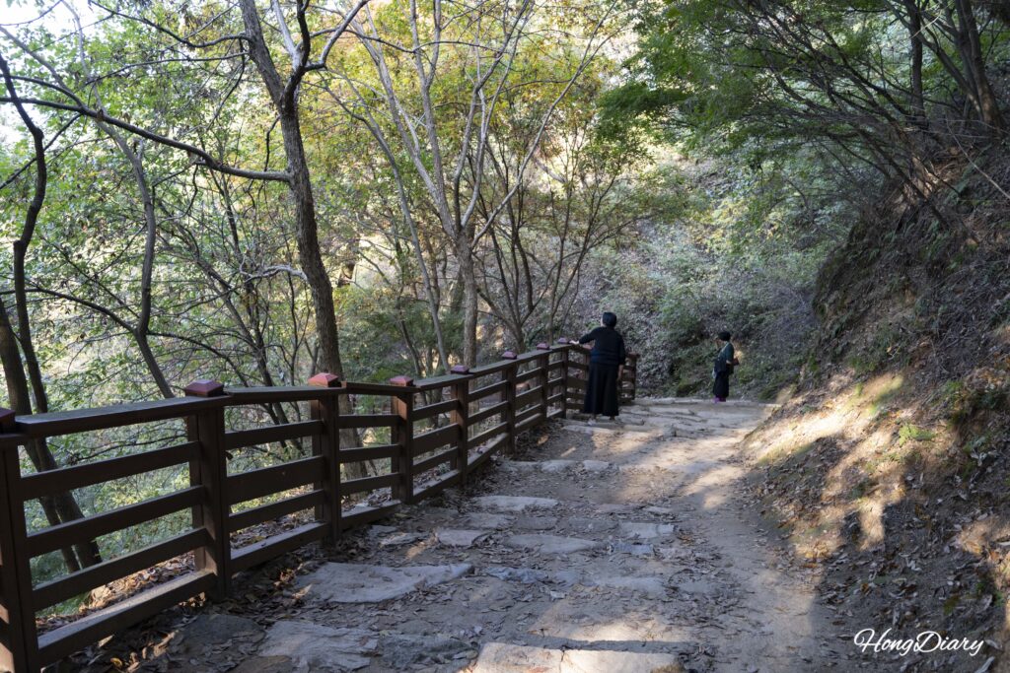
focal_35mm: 32
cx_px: 505
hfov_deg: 58.7
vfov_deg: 41.1
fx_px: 898
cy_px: 336
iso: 1600
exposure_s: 1/160
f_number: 4.5
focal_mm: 32
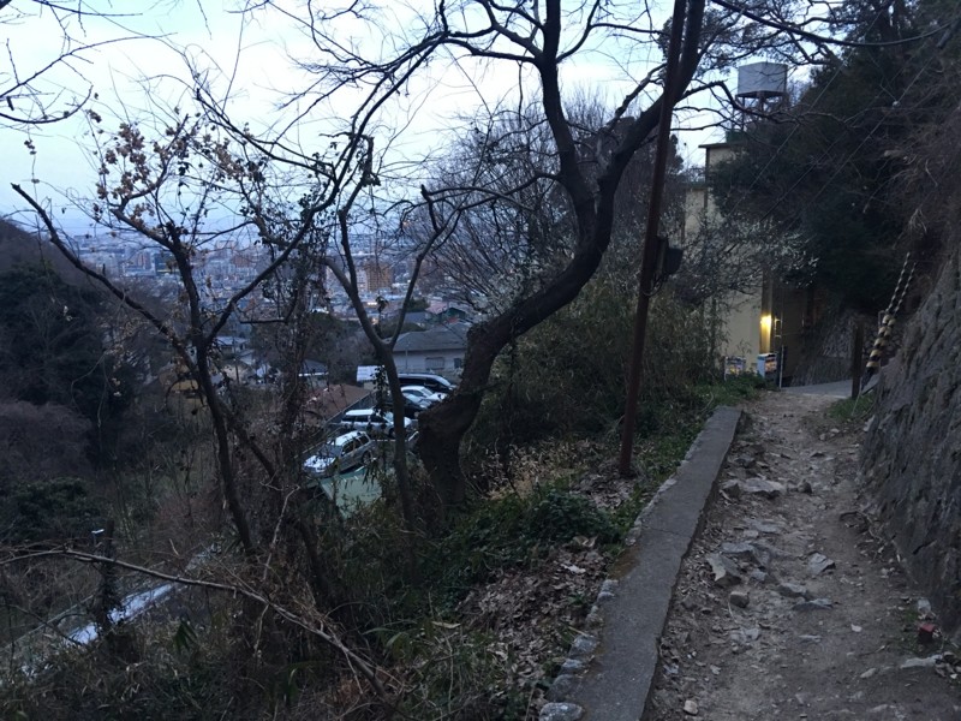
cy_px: 360
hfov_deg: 61.7
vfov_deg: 48.2
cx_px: 480
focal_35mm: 29
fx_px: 805
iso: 100
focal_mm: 4.15
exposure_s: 1/10
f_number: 2.2
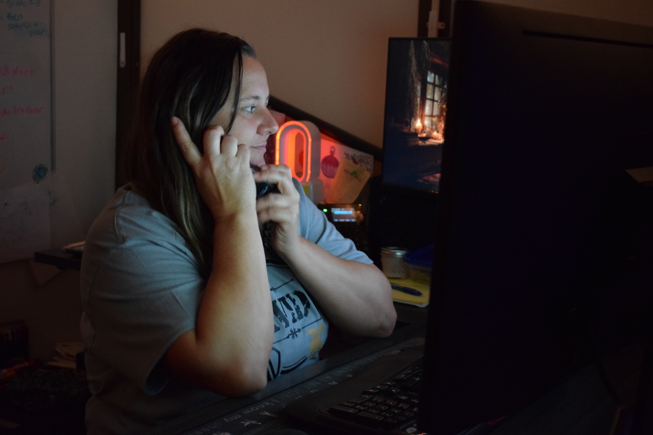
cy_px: 218
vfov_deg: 26.5
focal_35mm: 51
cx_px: 326
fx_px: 925
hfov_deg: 38.9
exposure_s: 1/50
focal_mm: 34
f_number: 4.5
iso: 3200
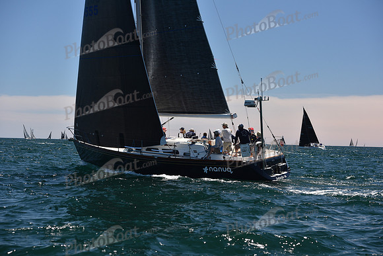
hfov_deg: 28.8
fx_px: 745
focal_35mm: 70
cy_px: 128
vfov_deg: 19.5
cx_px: 192
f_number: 5.6
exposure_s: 1/800
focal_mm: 70
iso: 250
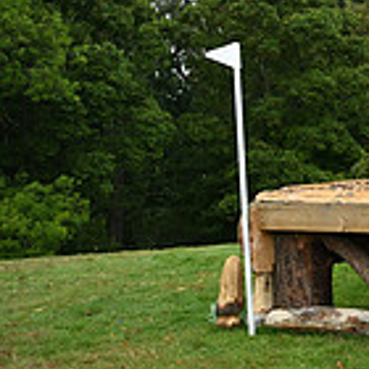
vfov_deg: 16.0
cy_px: 133
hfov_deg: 13.6
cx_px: 743
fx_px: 1315
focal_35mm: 109
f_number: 4.5
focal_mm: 31
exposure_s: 1/1250
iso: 1400
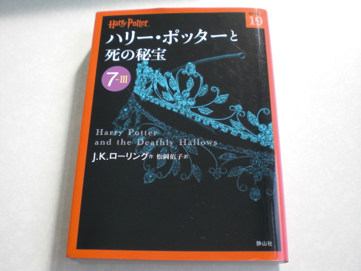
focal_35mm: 38
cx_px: 180
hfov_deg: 49.0
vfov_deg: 37.7
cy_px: 136
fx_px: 396
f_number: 3.1
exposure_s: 1/80
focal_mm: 6.3
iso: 100
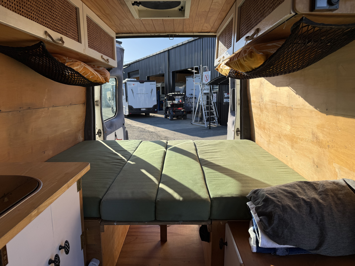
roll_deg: +0.4
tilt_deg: -9.4
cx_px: 178
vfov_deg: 56.8
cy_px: 133
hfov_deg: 71.6
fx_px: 246
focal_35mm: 24
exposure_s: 1/2445
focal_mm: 6.76
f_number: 1.78
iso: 80
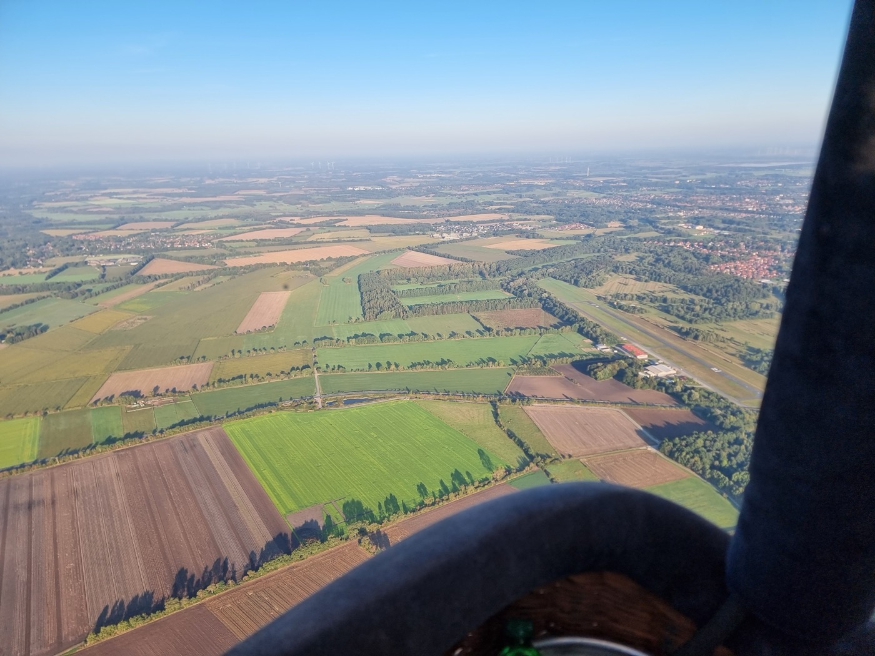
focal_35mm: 24
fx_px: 607
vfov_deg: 56.8
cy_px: 328
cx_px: 438
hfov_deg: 71.6
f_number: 1.8
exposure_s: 1/510
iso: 50
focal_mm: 6.7
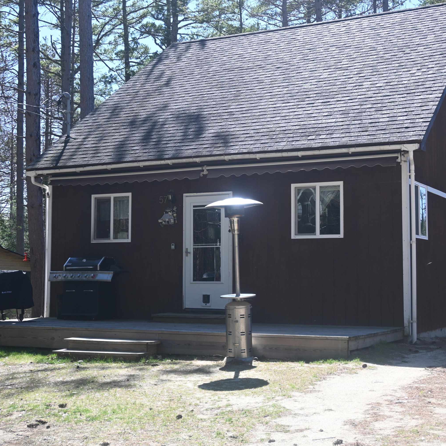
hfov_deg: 31.9
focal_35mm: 53
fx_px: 777
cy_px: 221
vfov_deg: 32.0
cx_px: 267
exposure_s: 1/250
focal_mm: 27.5
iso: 125
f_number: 5.6
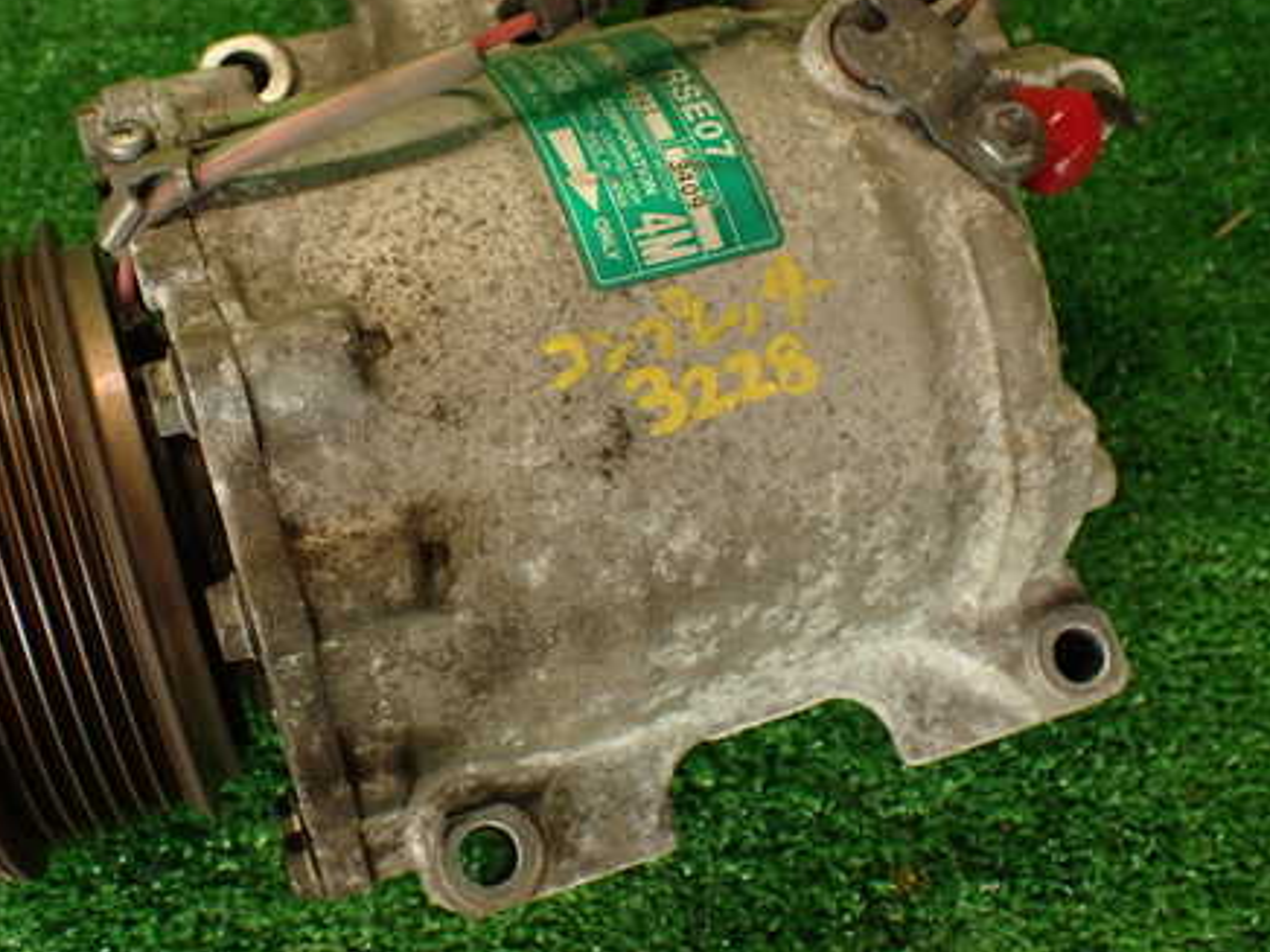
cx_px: 475
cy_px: 399
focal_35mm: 44
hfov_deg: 42.6
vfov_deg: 32.8
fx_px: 1614
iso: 200
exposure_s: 1/60
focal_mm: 5.79
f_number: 2.4
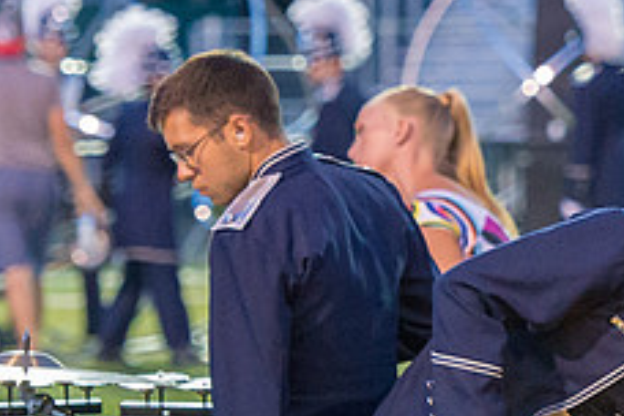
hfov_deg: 4.3
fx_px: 8337
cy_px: 265
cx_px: 710
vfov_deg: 2.9
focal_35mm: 481
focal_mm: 130
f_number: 3.5
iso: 6400
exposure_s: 1/400
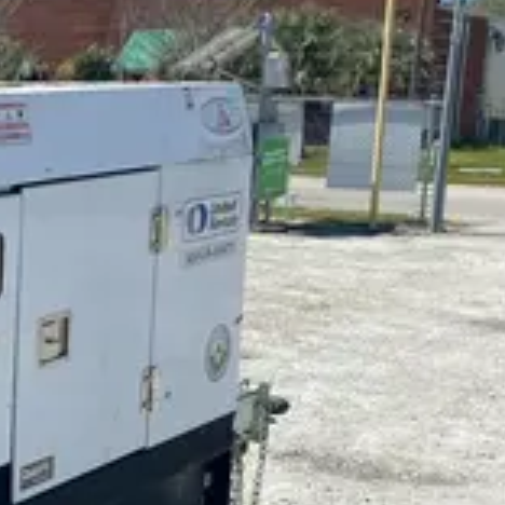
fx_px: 1337
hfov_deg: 19.3
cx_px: -204
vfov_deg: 21.3
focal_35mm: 81
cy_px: 364
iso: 32
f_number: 1.8
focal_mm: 4.25
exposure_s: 1/3401
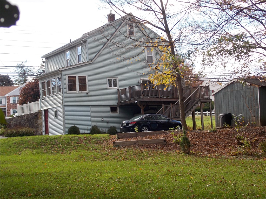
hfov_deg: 29.8
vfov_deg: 22.6
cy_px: 100
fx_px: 499
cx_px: 133
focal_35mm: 65
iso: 80
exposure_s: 1/125
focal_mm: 11.5
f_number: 4.1
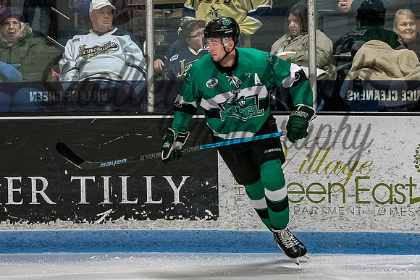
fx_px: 3798
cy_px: 131
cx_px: 236
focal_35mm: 325
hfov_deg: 6.3
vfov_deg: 4.2
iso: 2500
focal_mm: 102
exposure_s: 1/800
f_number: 4
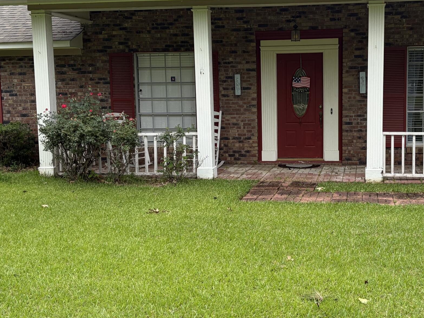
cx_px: 281
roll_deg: +1.1
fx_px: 612
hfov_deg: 37.8
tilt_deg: -6.3
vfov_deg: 29.1
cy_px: 151
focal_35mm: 50
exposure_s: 1/959
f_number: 1.6
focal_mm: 5.96
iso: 50
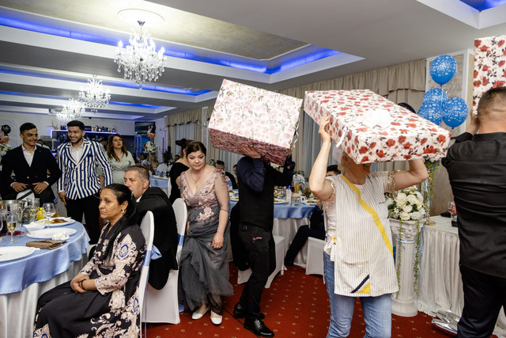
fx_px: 337
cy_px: 169
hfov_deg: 73.7
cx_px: 253
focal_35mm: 24
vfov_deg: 53.2
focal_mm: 16
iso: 1000
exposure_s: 1/160
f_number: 2.8
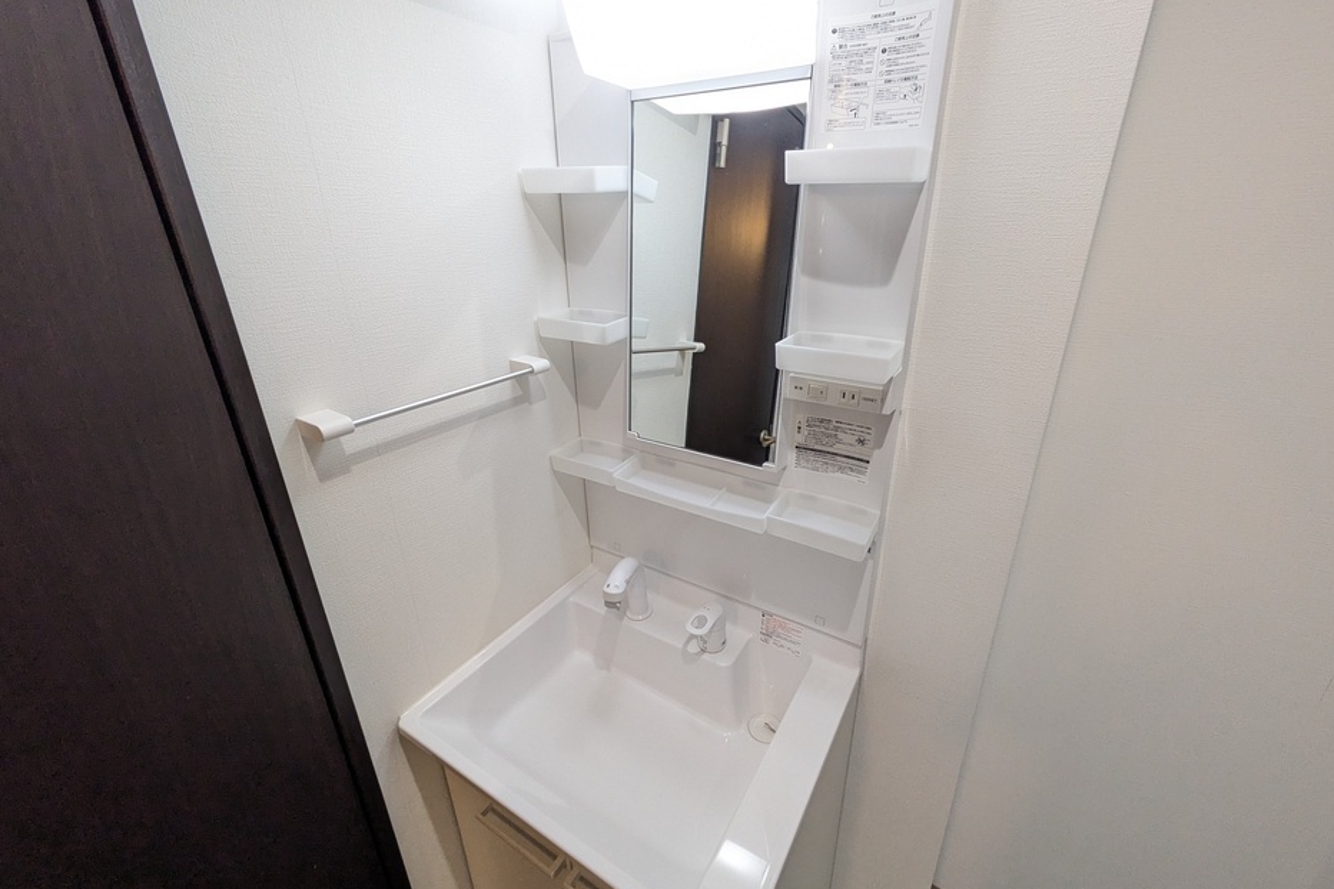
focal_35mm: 15
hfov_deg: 100.4
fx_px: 556
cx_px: 683
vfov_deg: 77.3
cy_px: 428
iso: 270
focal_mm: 1.83
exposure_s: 1/60
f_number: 2.2
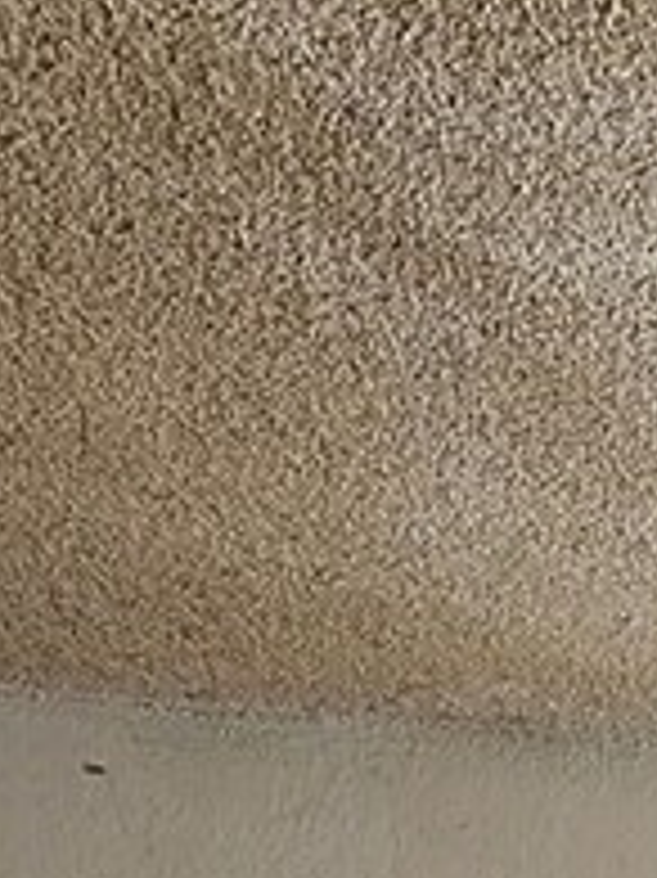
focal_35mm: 96
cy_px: 2130
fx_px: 2432
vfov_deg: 14.0
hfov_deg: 13.7
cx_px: 1206
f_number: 2.2
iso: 50
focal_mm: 2.2
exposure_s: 1/60
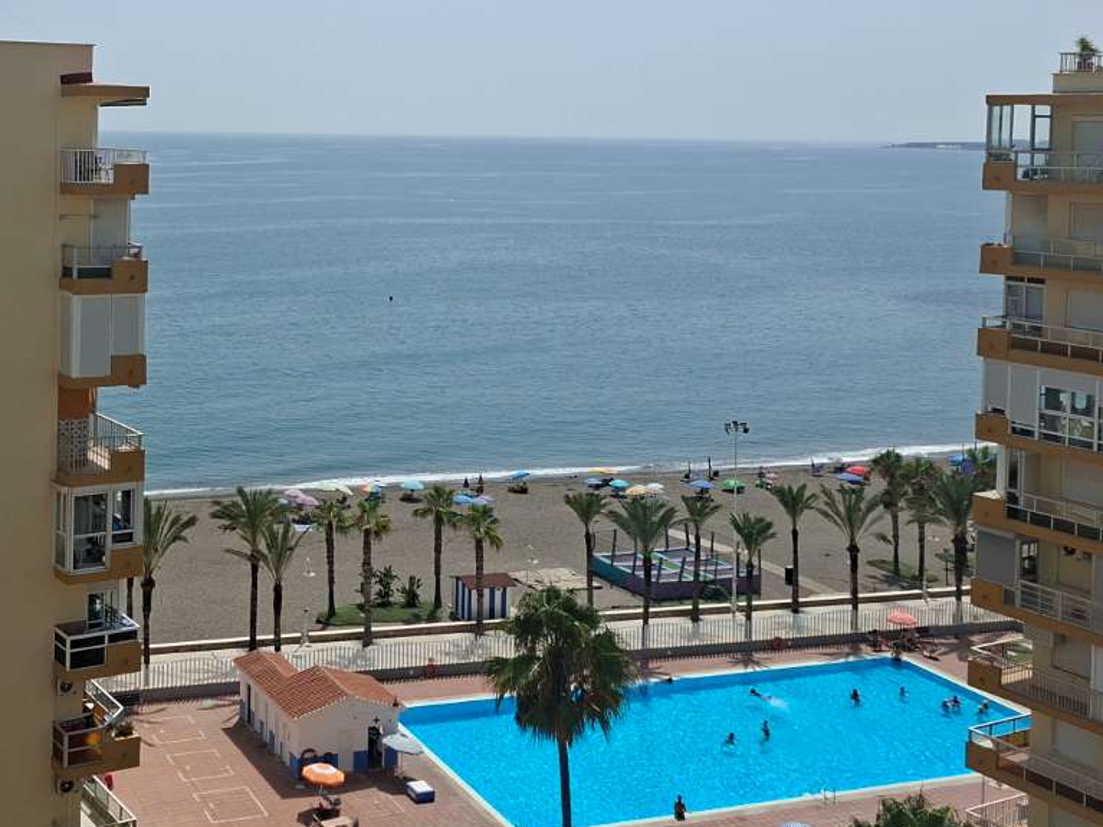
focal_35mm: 45
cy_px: 182
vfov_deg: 31.5
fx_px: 1434
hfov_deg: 39.8
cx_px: 171
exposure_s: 1/3257
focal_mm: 5.54
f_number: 1.8
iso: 50
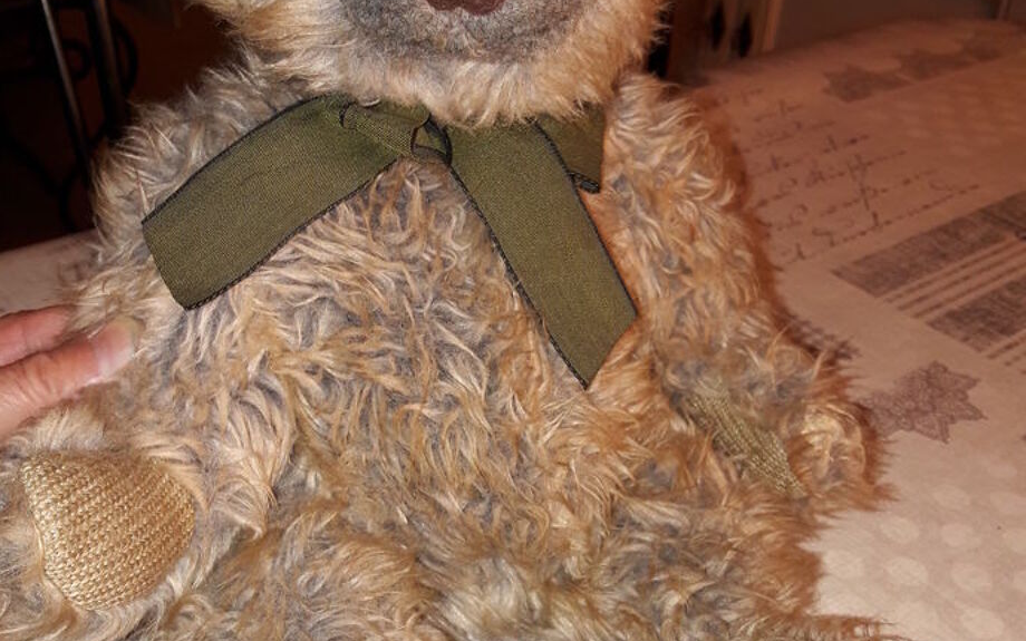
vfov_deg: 29.8
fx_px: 1202
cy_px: 399
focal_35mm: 43
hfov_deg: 46.2
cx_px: 477
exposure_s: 1/100
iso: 80
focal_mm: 3.7
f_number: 1.9
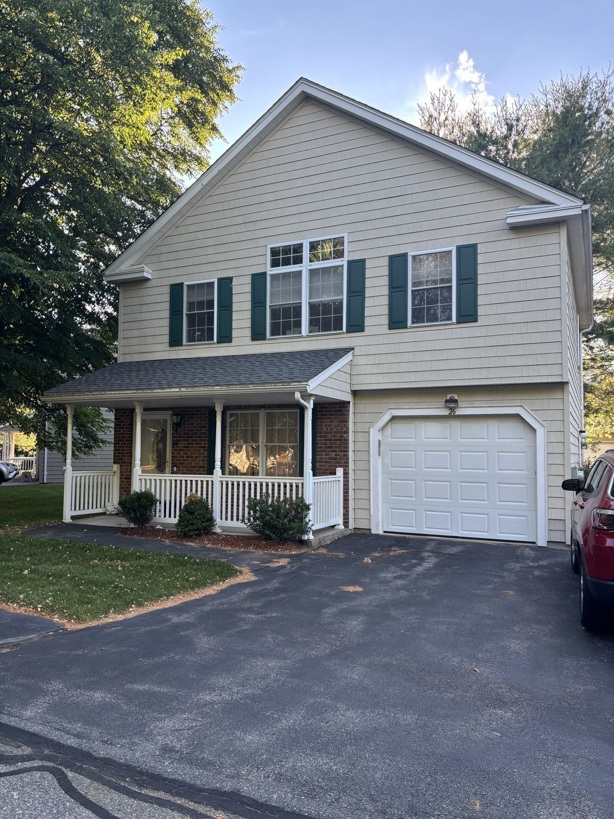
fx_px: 615
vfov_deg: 67.3
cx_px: 307
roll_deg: -2.9
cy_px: 410
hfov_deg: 53.1
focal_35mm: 26
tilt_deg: +3.9
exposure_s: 1/197
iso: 40
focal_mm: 5.96
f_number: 1.6
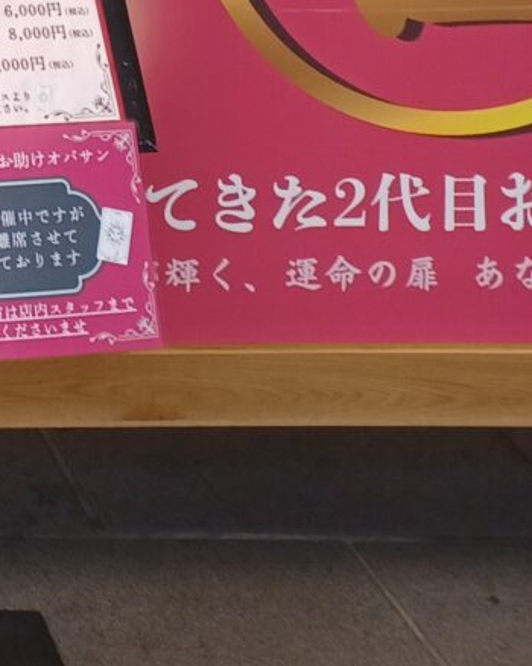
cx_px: -558
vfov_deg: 15.2
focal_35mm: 107
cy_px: -572
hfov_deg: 12.5
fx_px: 2107
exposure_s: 1/60
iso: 32
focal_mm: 4.6
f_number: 1.8
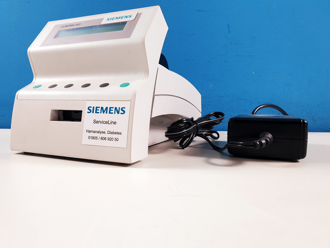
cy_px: 124
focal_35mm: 26
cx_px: 165
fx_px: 248
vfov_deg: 53.1
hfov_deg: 67.3
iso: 80
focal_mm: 4.3
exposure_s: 1/50
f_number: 2.4
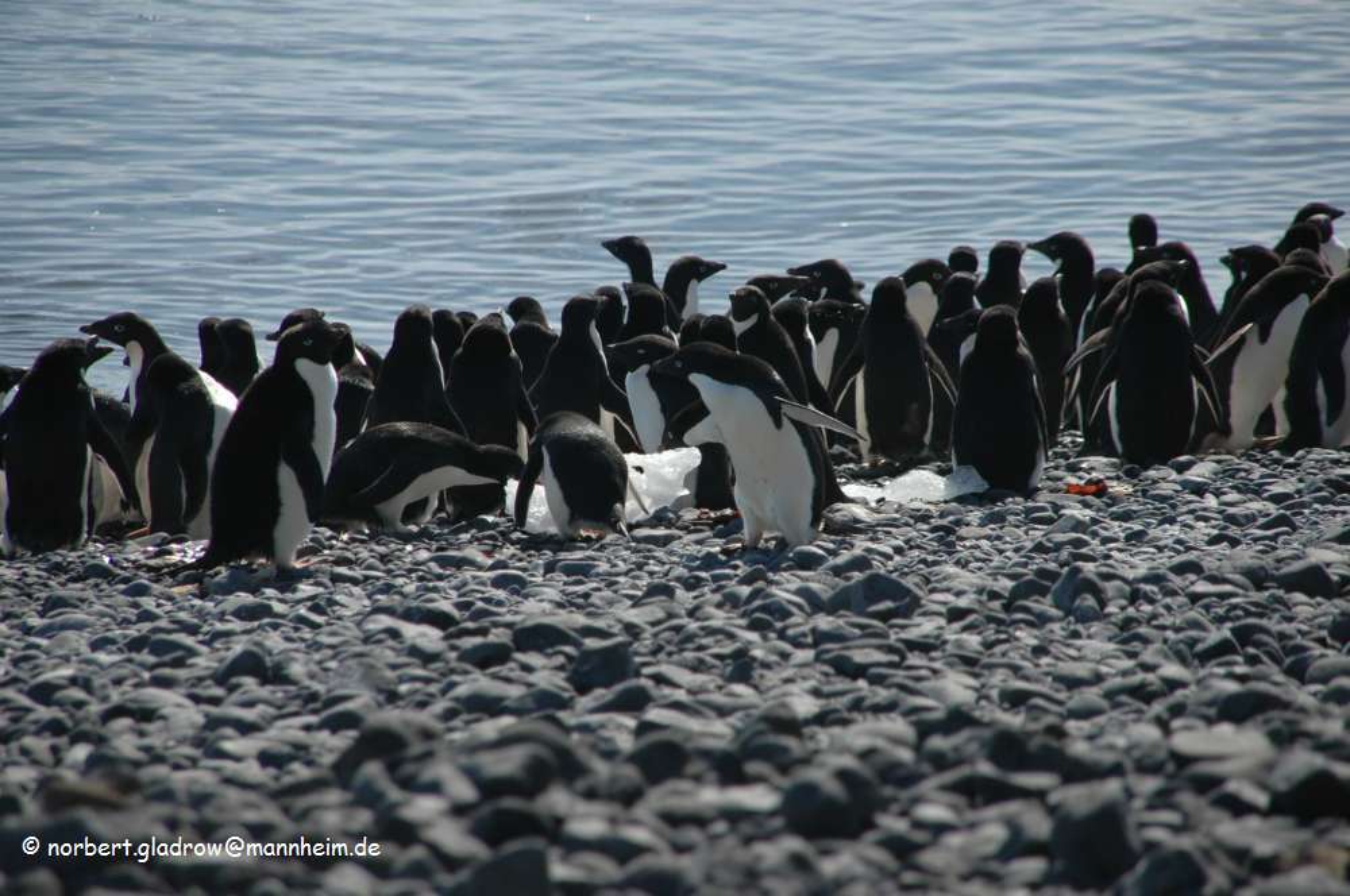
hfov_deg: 6.9
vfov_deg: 4.6
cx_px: 675
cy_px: 448
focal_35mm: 300
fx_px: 11235
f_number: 8
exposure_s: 1/1000
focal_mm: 200
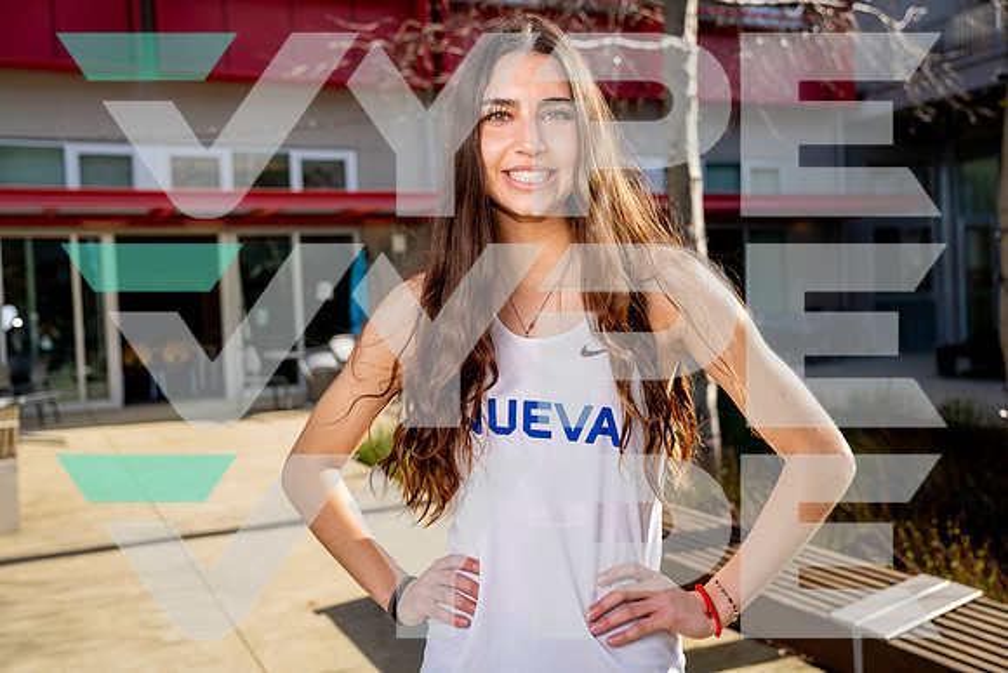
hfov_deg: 51.9
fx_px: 1036
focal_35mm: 37
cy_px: 336
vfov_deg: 36.0
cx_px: 504
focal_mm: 37
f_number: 4
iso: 100
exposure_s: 1/500
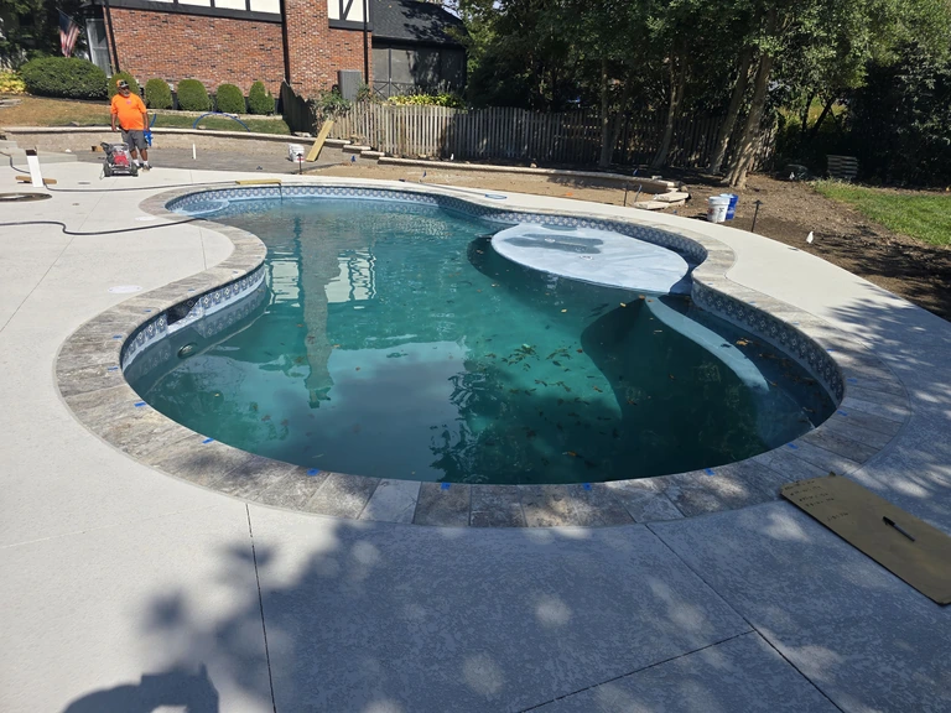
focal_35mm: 23
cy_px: 356
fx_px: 632
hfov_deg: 73.9
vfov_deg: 58.9
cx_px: 476
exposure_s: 1/861
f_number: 1.7
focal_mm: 6.3
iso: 12
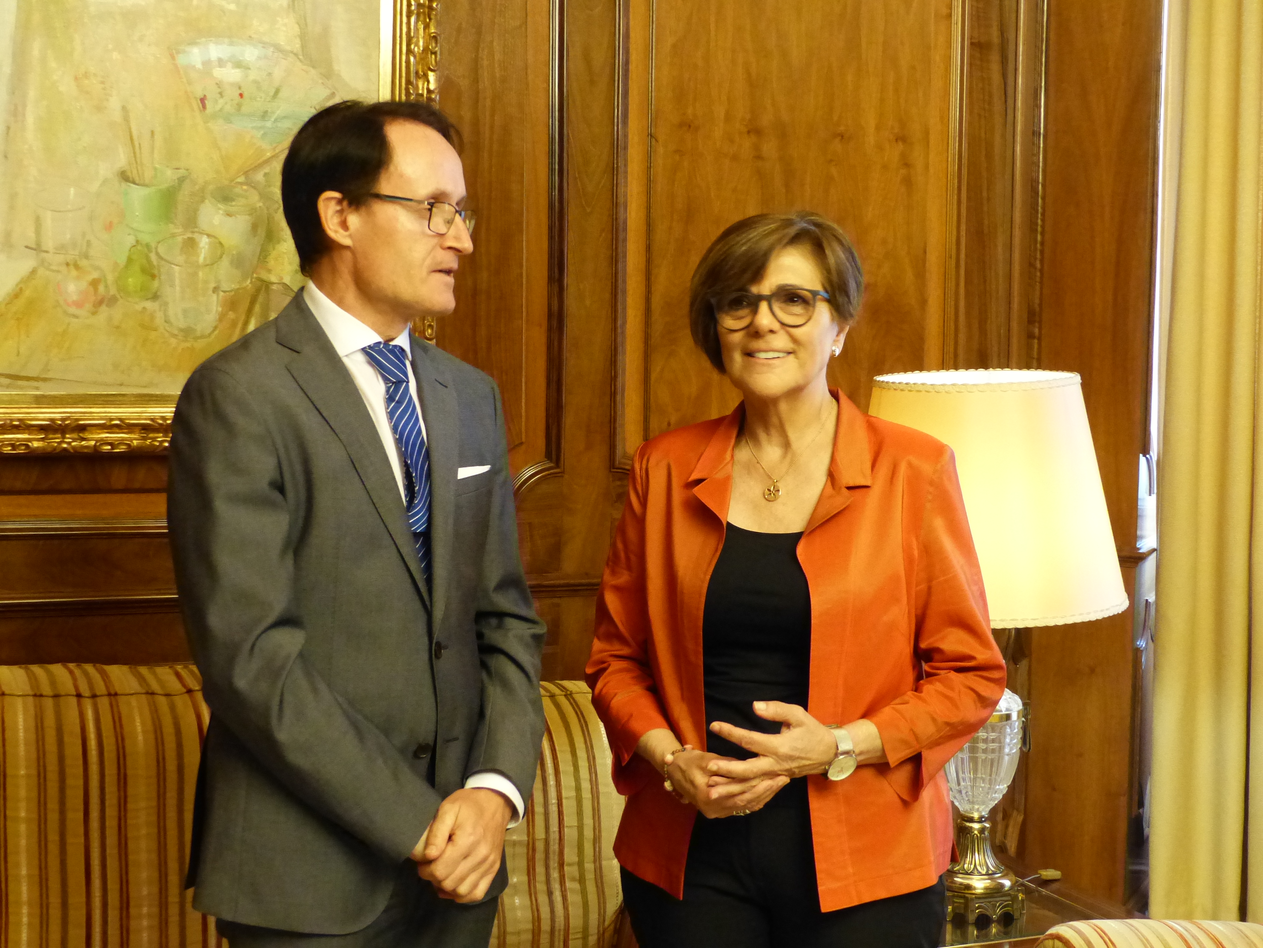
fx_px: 2007
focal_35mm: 55
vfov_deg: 26.6
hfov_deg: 34.9
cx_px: 632
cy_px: 474
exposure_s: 1/30
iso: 800
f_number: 2.8
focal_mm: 9.9
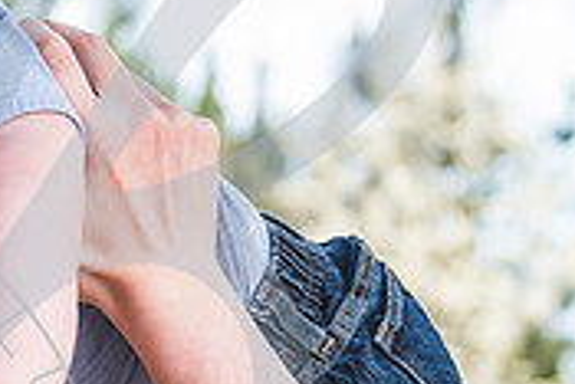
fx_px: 1902
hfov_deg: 16.6
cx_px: -72
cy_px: 241
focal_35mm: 119
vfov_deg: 11.5
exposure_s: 1/1000
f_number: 2.8
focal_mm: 36
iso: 100
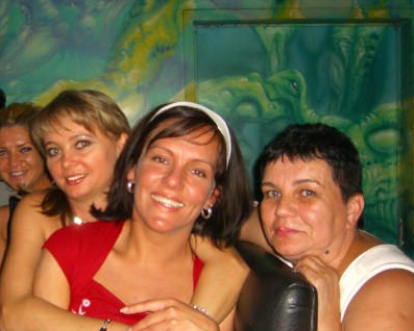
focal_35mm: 56
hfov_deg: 33.0
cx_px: 112
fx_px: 686
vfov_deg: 27.0
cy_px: 212
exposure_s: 1/60
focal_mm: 7.9
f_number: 2.8
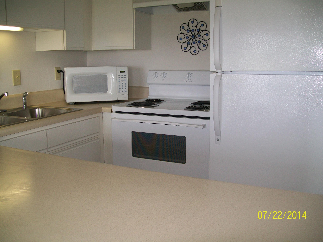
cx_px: 162
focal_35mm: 34
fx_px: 317
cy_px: 121
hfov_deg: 54.0
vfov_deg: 41.8
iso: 64
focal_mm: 6.1
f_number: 2.7
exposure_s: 1/60
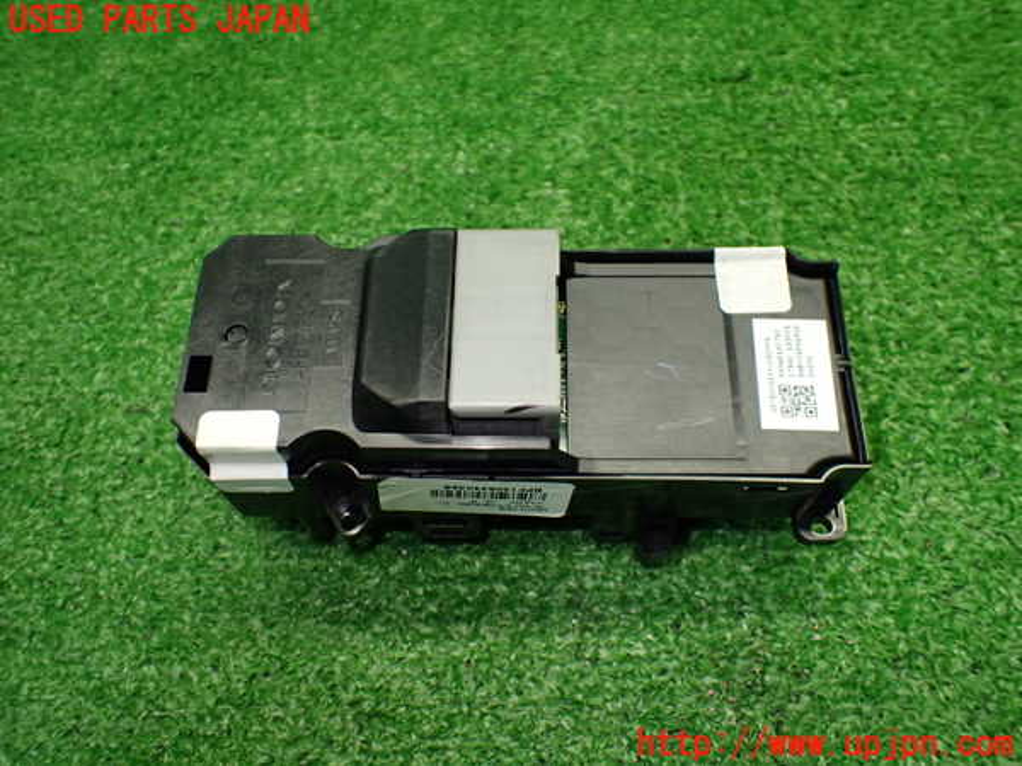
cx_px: 511
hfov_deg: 60.0
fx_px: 886
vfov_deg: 46.8
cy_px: 383
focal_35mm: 30
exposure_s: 1/125
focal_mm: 5.4
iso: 400
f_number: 2.3
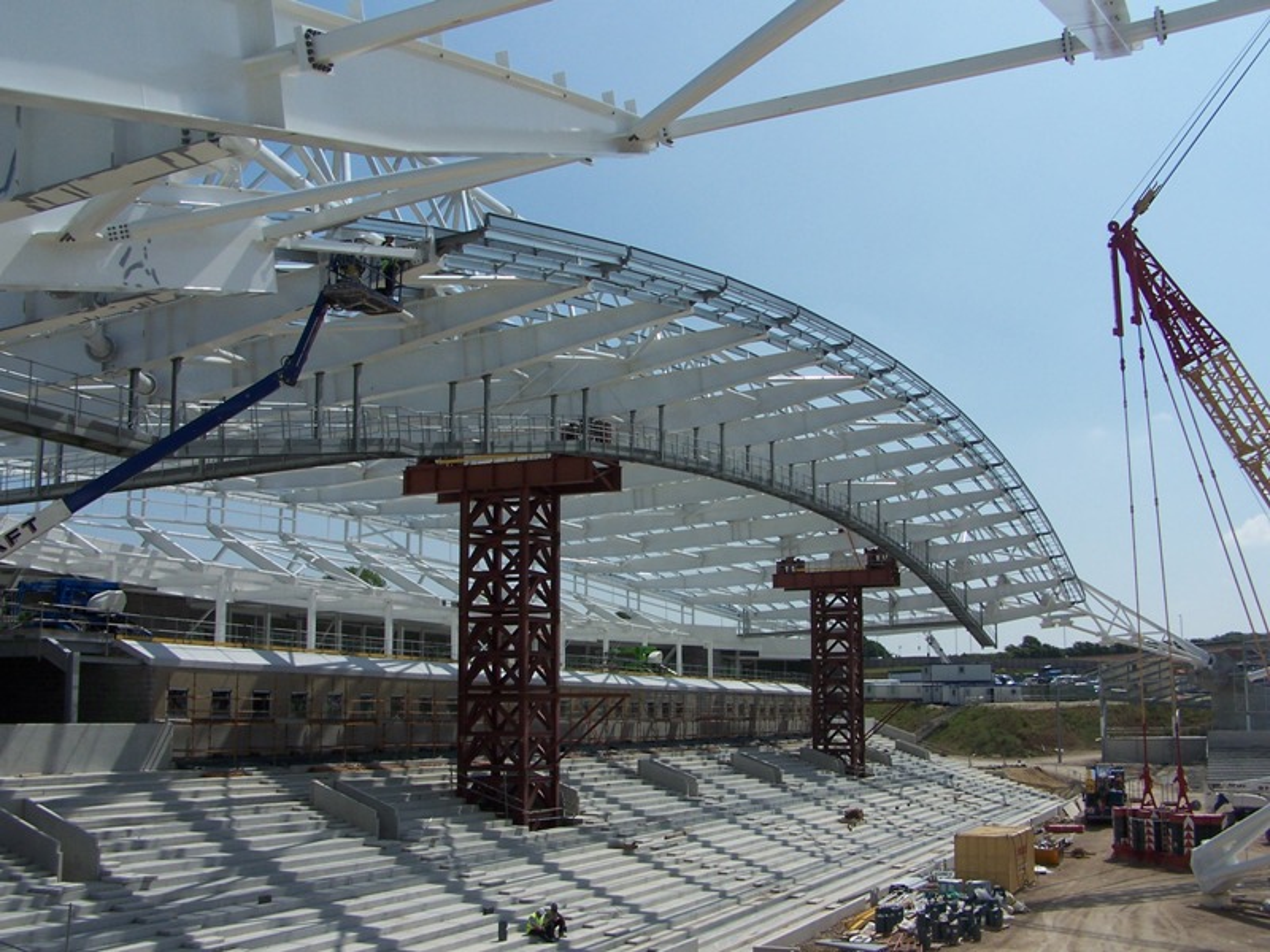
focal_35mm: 38
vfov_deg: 37.7
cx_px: 635
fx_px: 1394
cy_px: 476
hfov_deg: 49.0
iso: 80
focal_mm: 6.3
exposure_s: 1/1000
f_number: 5.6
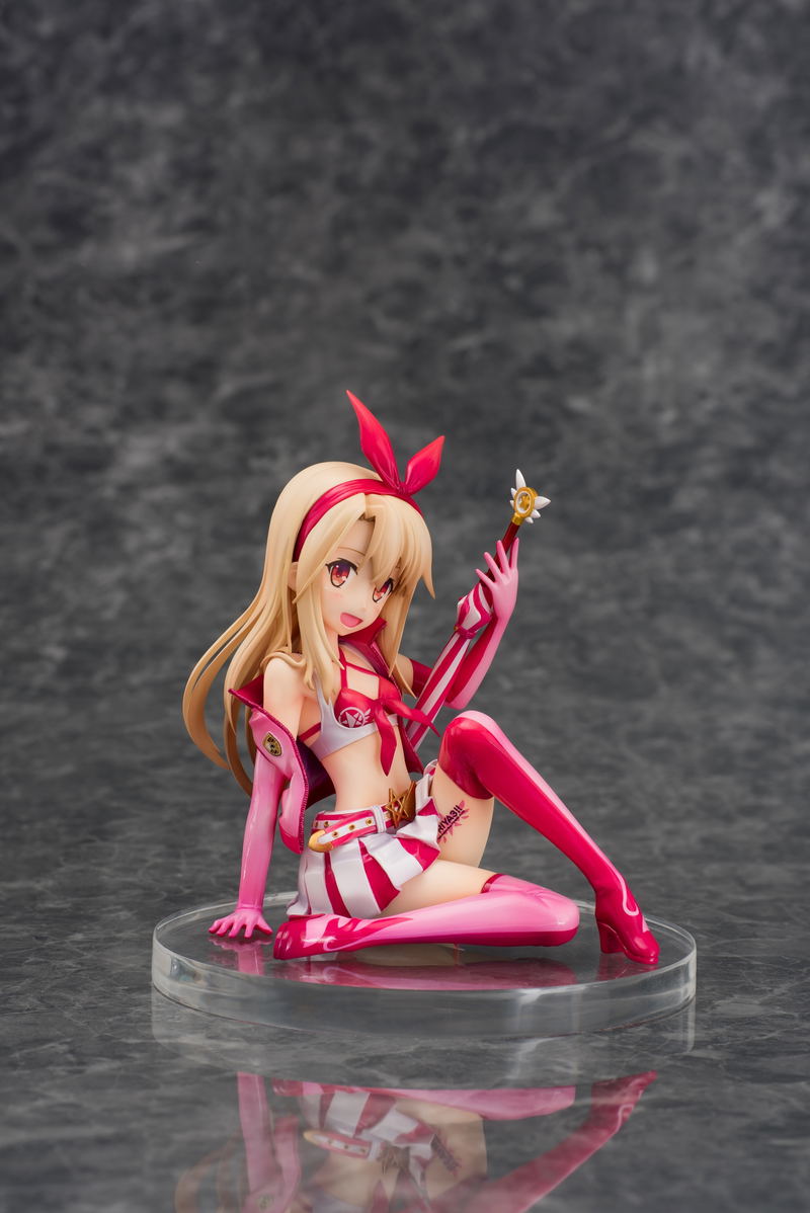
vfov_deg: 28.8
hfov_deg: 19.5
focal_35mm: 70
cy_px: 606
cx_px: 405
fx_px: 2360
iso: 64
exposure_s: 1/100
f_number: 13
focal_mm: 70
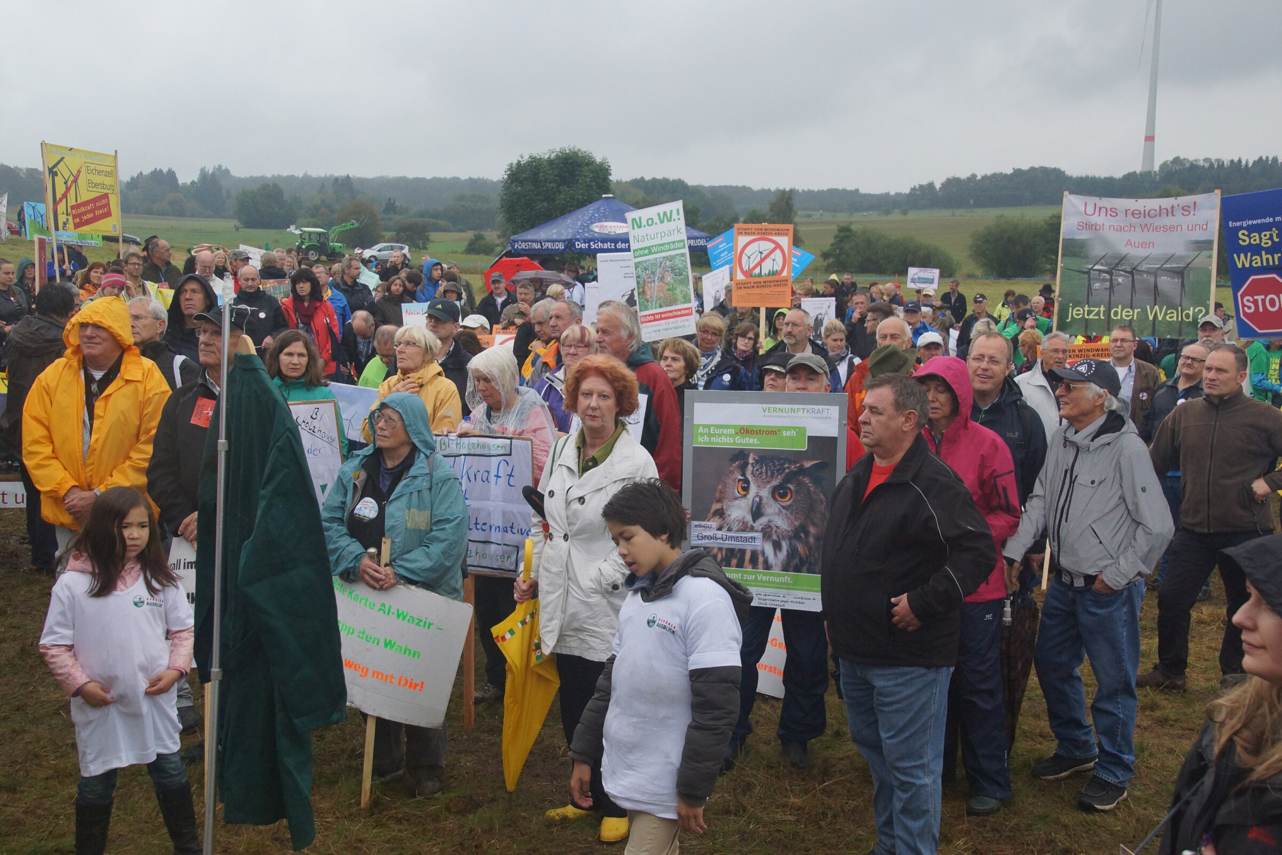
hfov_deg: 49.6
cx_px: 641
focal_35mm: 39
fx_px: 1389
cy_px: 428
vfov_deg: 34.2
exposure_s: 1/1000
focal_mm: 26
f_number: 6.7
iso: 800
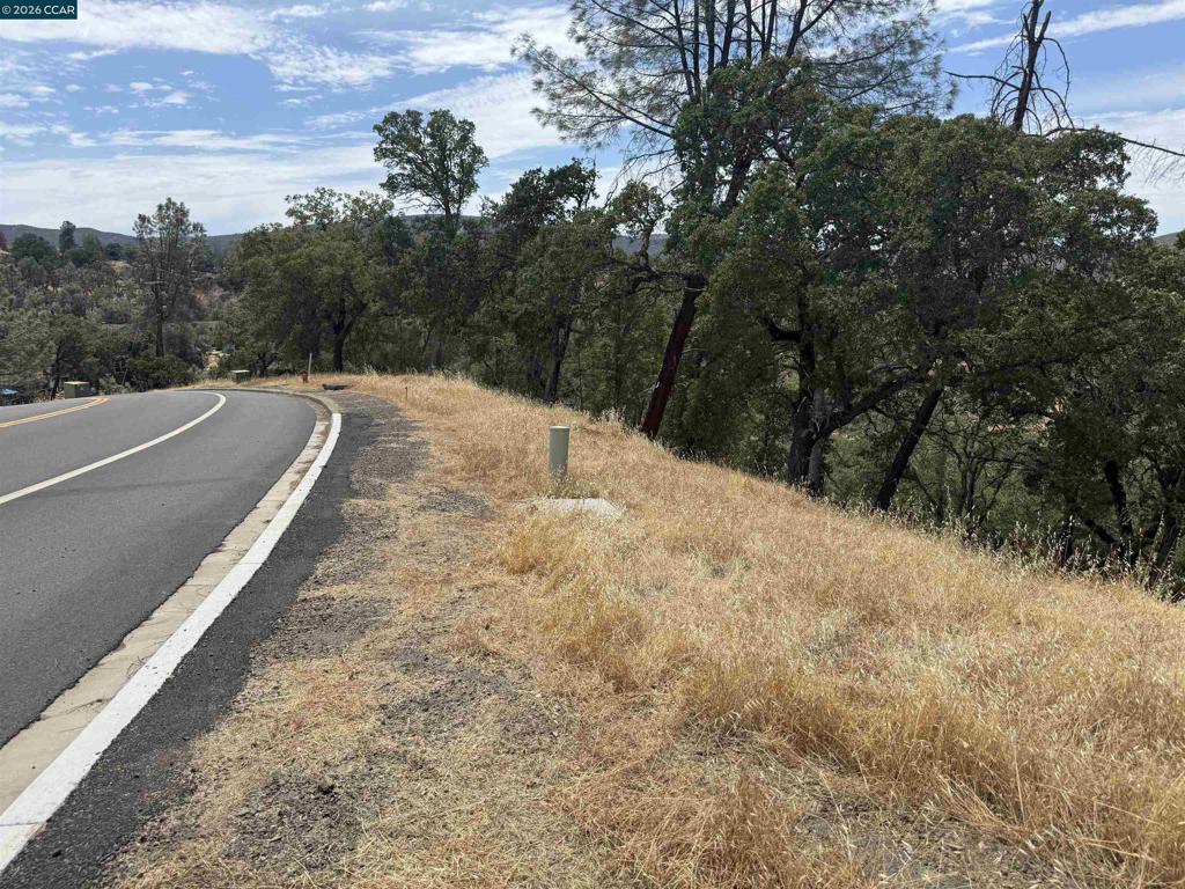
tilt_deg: -7.8
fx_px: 822
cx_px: 592
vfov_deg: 56.8
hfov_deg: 71.6
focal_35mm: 24
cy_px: 444
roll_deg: +1.4
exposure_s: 1/5319
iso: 80
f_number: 1.78
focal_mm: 6.76
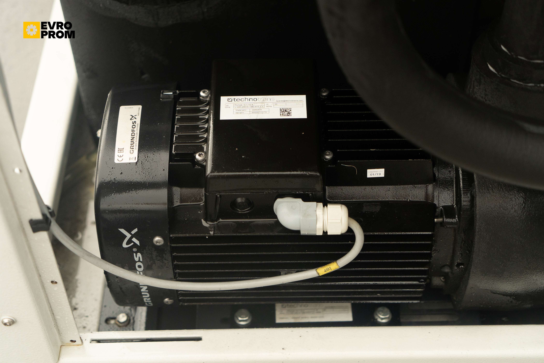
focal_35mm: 59
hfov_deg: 33.9
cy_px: 182
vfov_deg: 23.0
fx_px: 891
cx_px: 272
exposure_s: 1/400
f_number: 4
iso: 800
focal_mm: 59
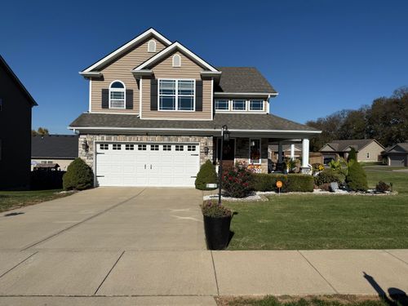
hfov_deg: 71.6
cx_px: 204
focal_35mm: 24
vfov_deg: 56.8
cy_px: 153
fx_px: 283
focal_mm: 6.76
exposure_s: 1/10309
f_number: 1.78
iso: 80
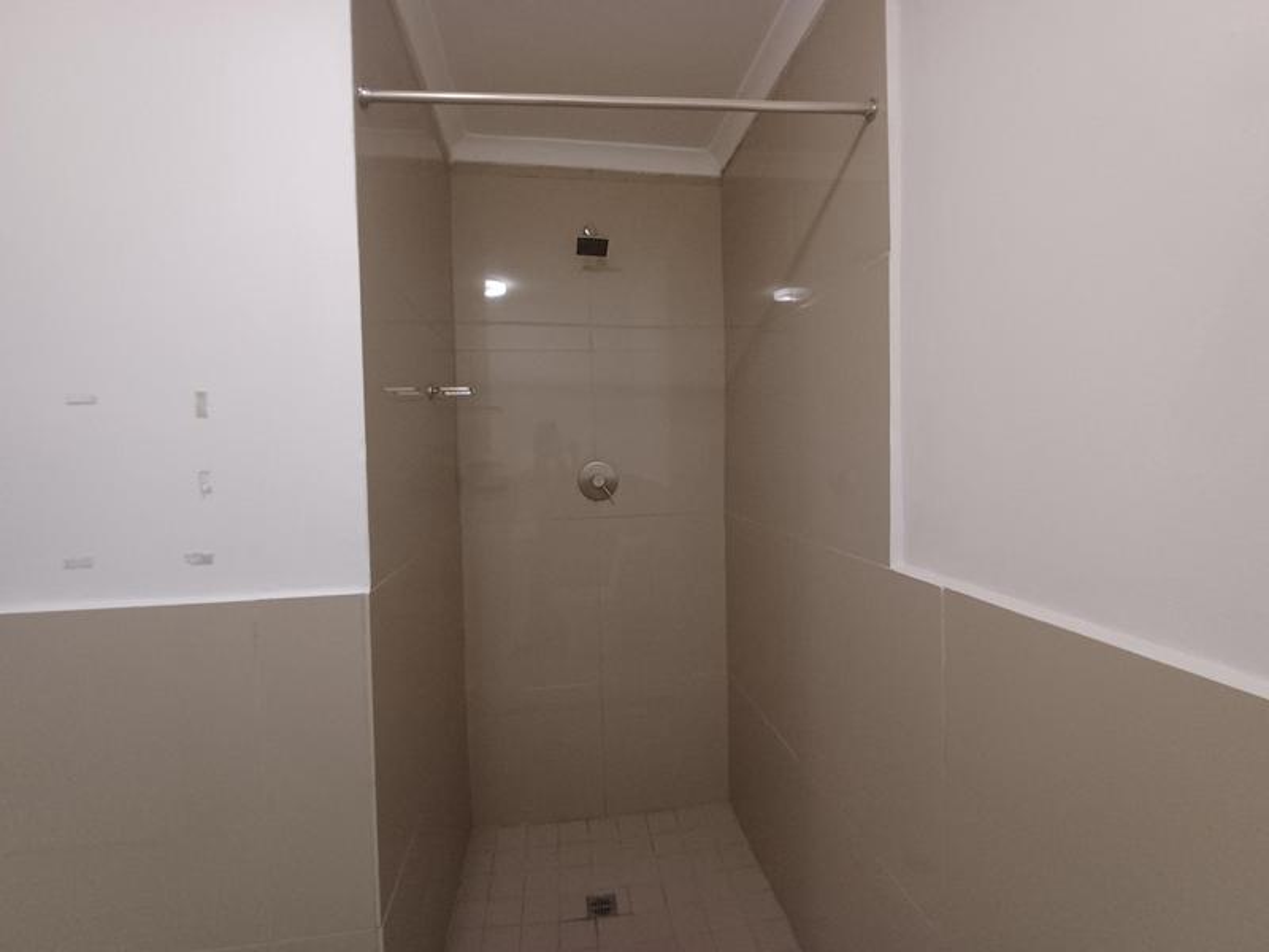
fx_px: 587
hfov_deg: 94.5
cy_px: 476
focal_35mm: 16
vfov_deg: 78.1
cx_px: 634
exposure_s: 1/25
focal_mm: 1.64
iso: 320
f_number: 2.2
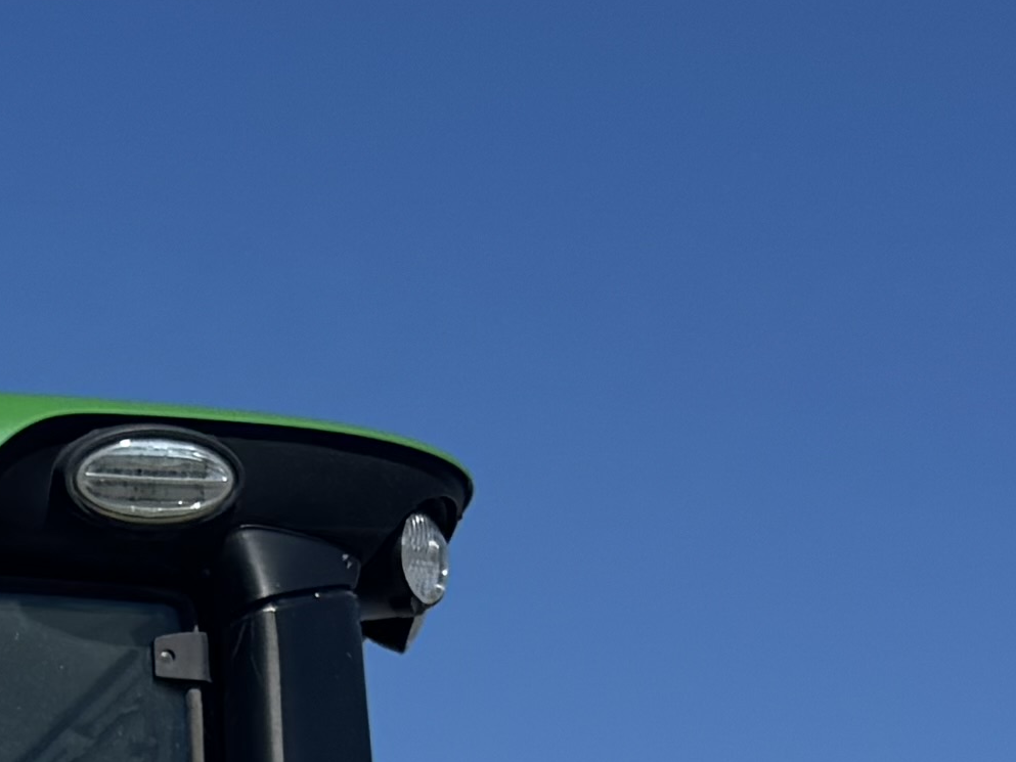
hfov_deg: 13.0
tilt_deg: -5.2
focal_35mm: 138
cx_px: -793
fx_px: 4051
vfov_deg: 9.4
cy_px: 1918
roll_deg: -0.9
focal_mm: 6.76
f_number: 1.78
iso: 80
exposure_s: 1/5814
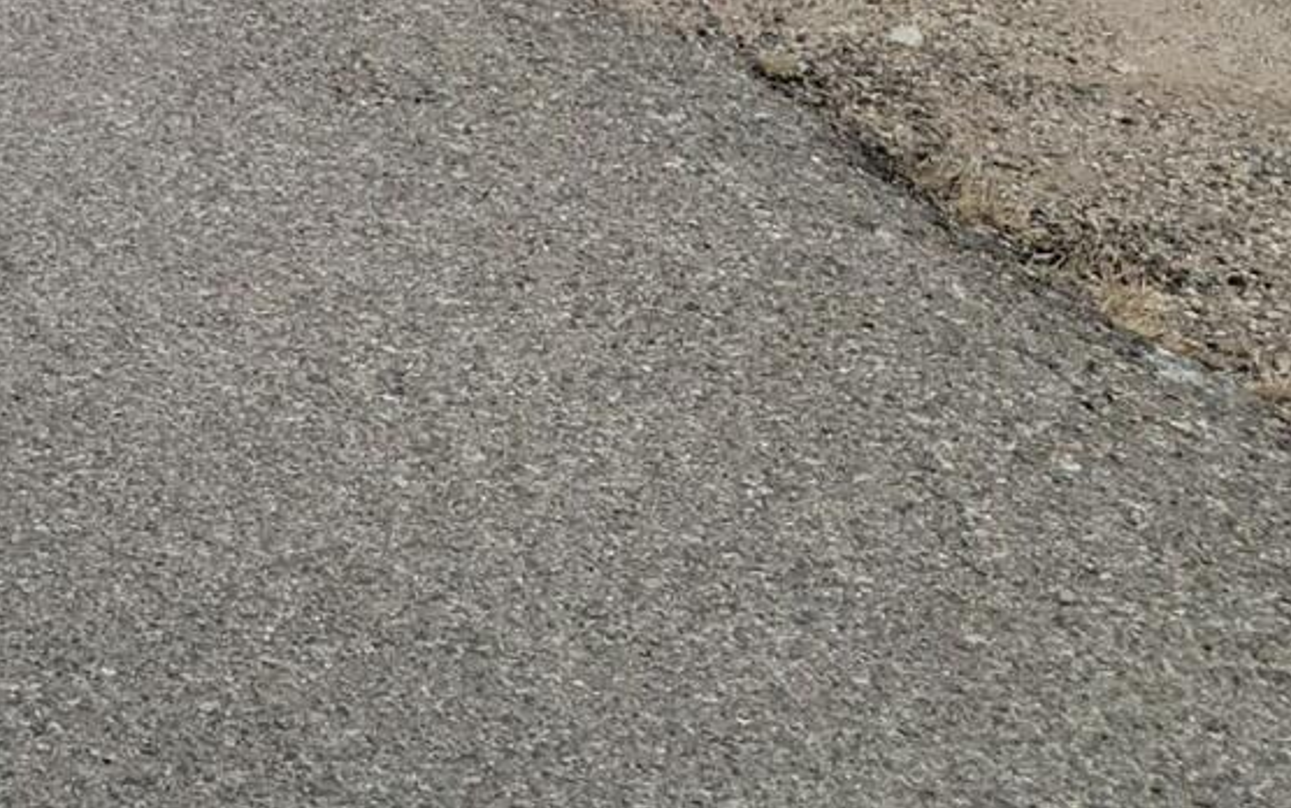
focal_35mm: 160
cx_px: -1205
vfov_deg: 7.2
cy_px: -1701
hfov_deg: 11.8
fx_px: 5632
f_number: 2
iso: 25
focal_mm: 5.9
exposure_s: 1/625
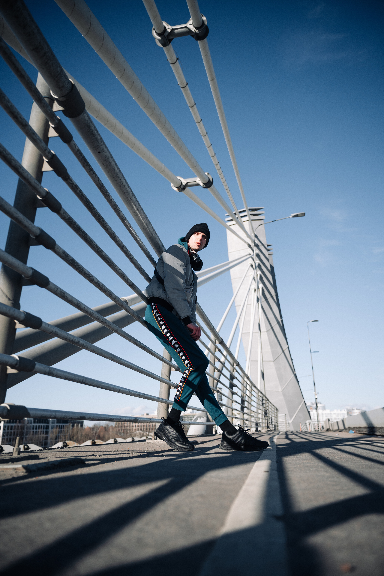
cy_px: 288
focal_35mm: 28
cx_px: 192
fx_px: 448
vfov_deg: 65.5
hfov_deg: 46.4
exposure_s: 1/4000
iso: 160
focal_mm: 28
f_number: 2.8
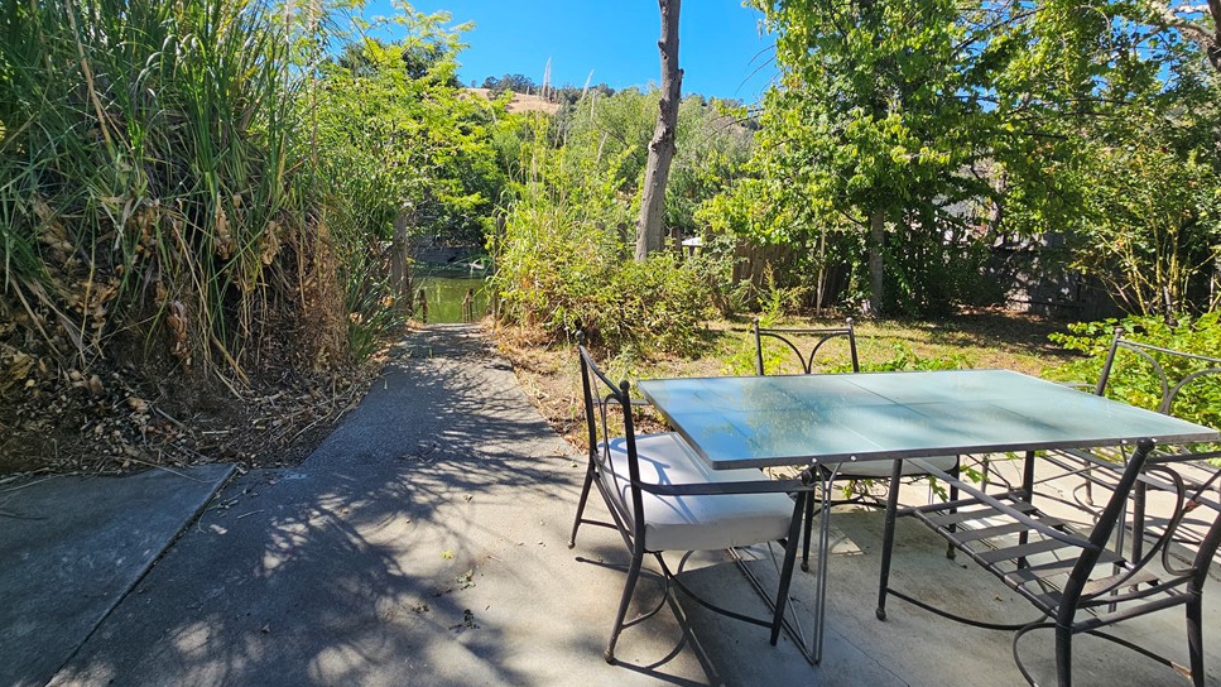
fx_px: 486
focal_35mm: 15
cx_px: 590
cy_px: 277
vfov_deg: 69.9
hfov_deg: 103.0
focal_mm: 2.2
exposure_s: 1/939
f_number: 2.2
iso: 50
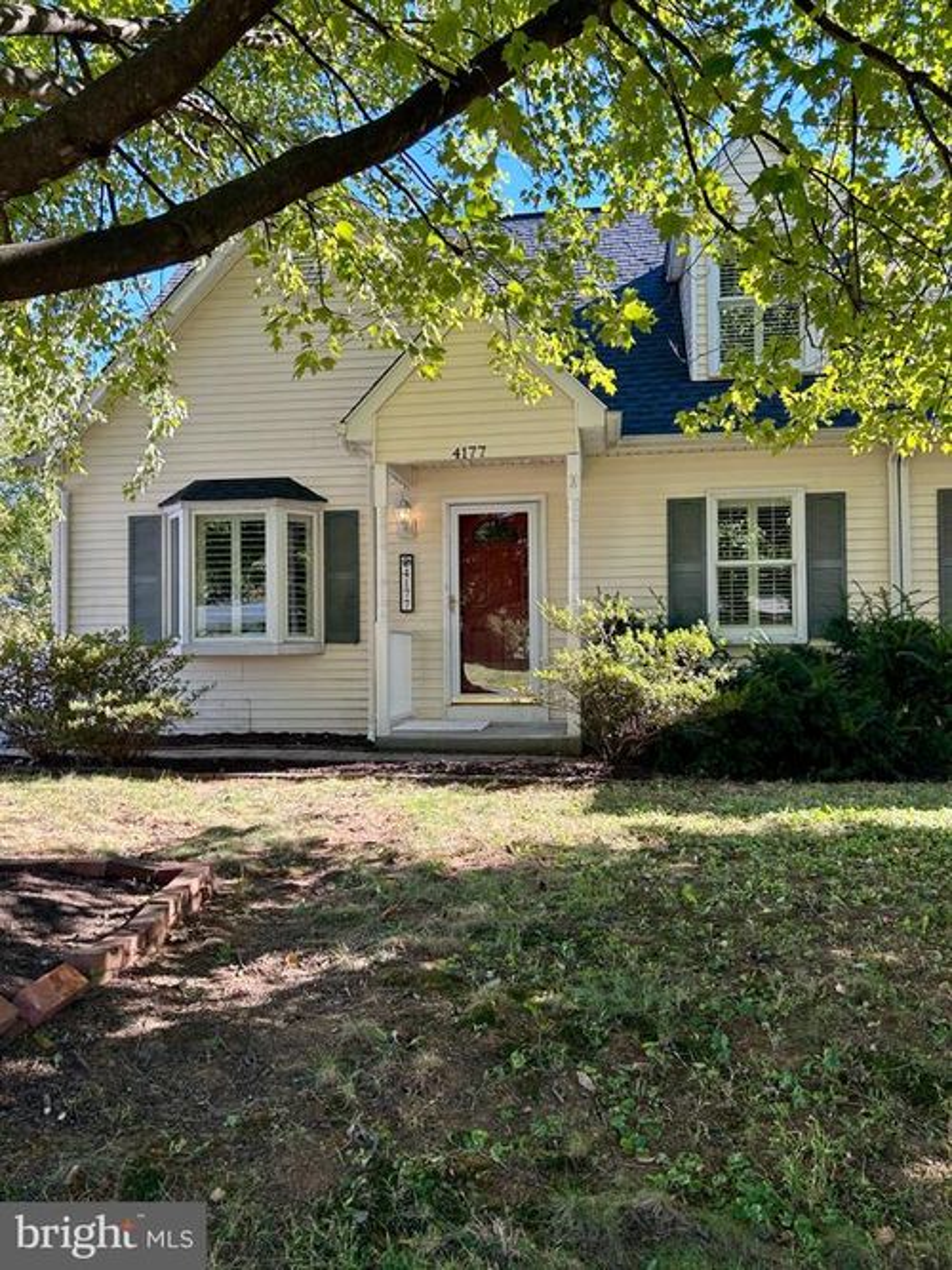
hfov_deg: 53.0
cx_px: 476
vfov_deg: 67.3
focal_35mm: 26
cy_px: 635
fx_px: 954
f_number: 1.5
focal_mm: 5.7
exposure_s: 1/374
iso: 50
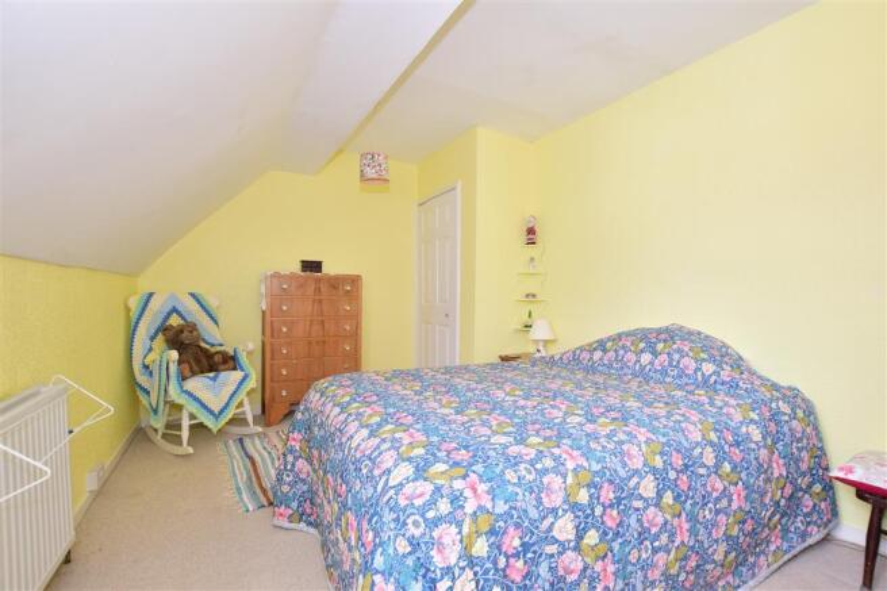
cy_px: 296
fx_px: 369
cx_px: 444
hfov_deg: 100.4
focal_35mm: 15
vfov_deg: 77.3
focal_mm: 10
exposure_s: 1/2.5
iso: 200
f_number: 8
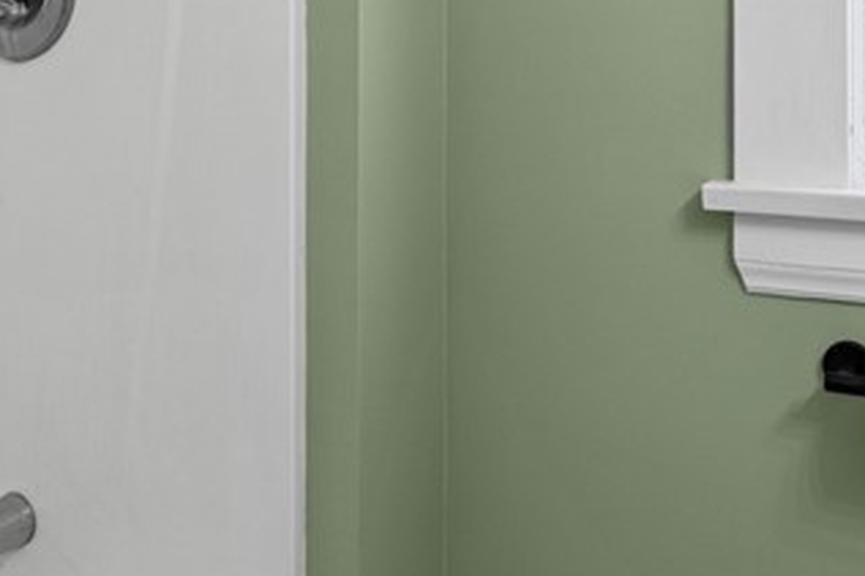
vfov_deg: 27.2
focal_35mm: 48
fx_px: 1153
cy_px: 75
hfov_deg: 40.8
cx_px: 322
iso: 250
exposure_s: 1/5
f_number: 9
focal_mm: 14
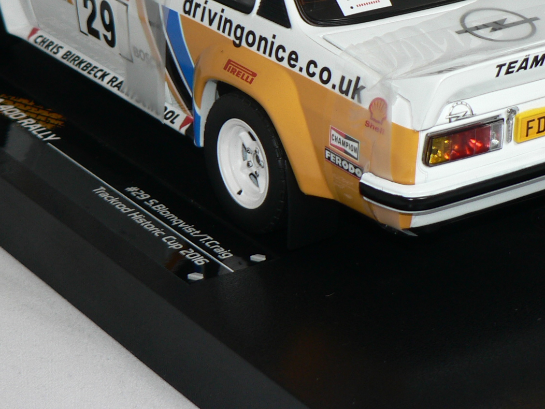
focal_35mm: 118
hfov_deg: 16.7
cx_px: 315
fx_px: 1858
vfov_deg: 12.5
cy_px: 47
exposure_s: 1/60
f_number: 2.8
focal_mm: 8.7
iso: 80
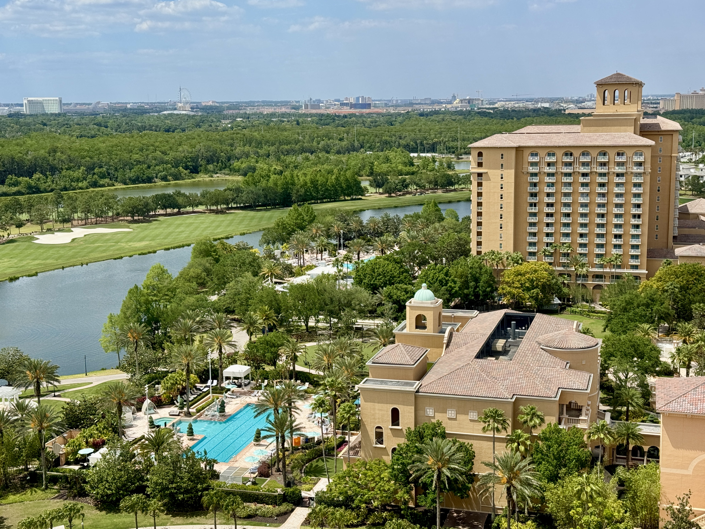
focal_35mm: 48
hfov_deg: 39.7
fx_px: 977
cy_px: 264
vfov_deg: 30.3
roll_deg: -0.6
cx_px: 352
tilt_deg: -10.7
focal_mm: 6.76
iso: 64
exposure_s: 1/4975
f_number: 1.78
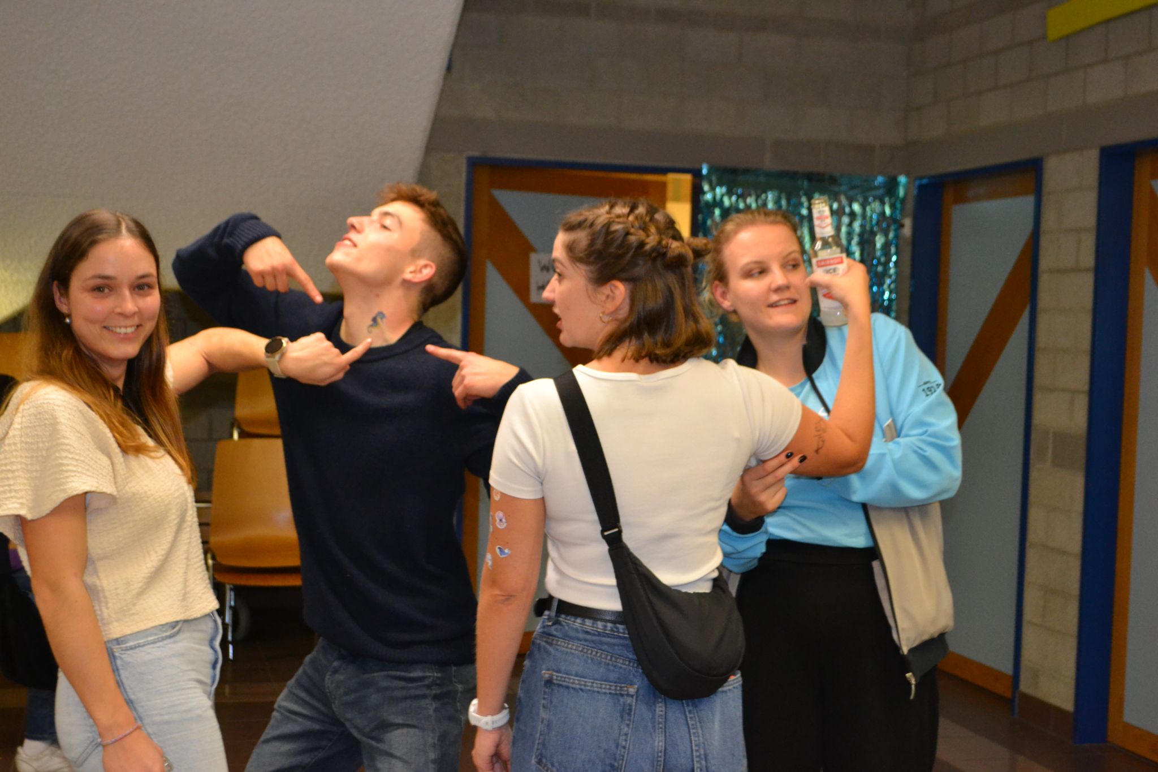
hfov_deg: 38.9
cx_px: 579
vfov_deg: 26.5
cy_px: 386
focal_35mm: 51
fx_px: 1640
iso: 1600
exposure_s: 1/60
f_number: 5
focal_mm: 34
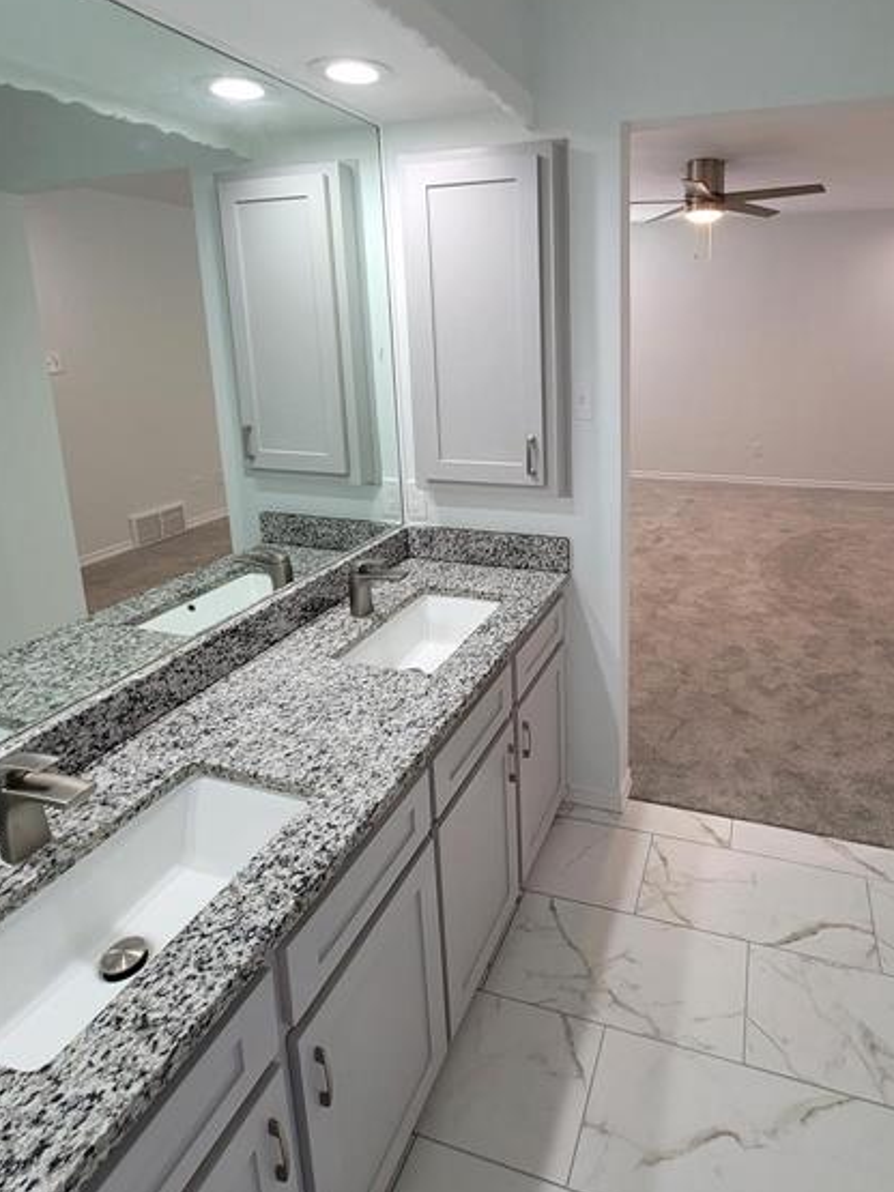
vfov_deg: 86.1
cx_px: 574
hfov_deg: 70.1
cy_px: 451
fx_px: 620
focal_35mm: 18
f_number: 2.2
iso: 125
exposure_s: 1/60
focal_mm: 2.2
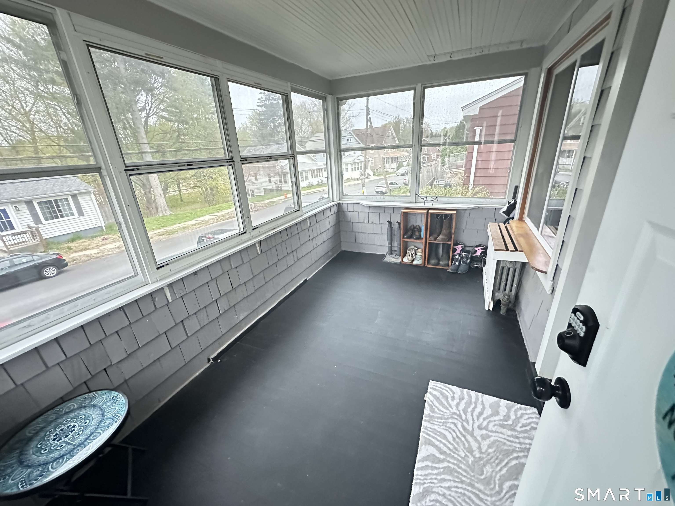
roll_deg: +4.3
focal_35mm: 14
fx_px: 273
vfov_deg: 85.7
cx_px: 338
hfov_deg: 102.1
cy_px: 253
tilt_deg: -20.4
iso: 1250
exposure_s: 1/30
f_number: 2.2
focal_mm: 2.22
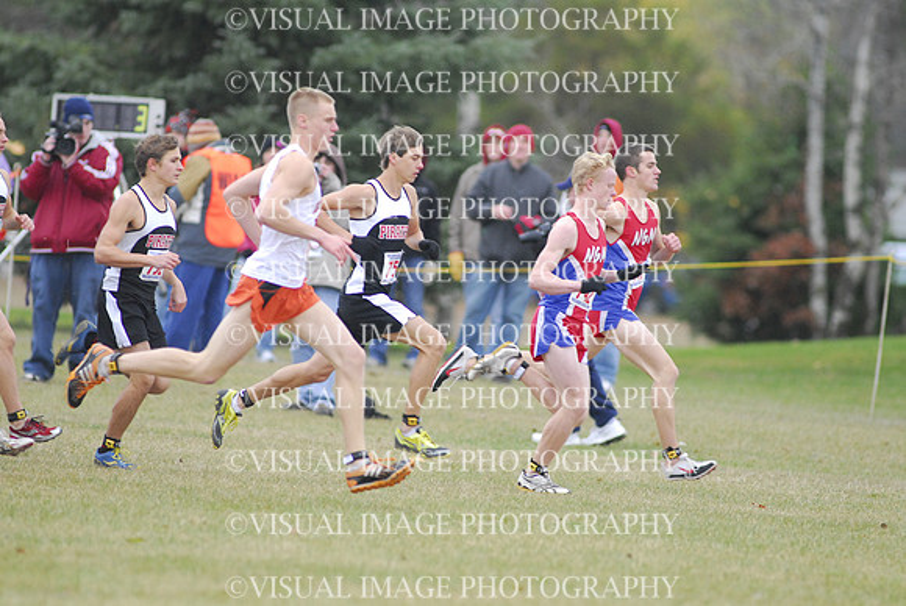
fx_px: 11336
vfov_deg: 3.1
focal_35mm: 450
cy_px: 303
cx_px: 453
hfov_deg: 4.6
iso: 800
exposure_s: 1/640
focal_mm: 300
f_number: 4
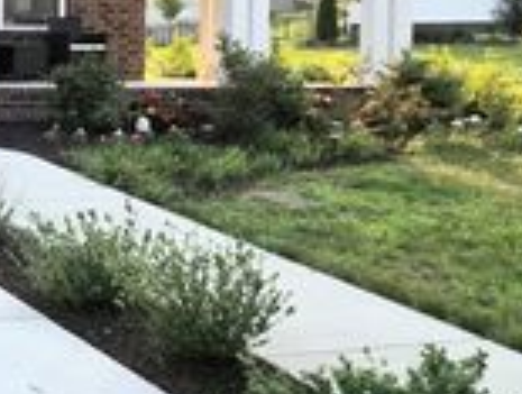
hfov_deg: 21.6
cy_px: 76
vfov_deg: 19.8
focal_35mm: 74
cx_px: -280
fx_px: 1118
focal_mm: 5.4
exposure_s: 1/7328
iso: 80
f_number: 1.8
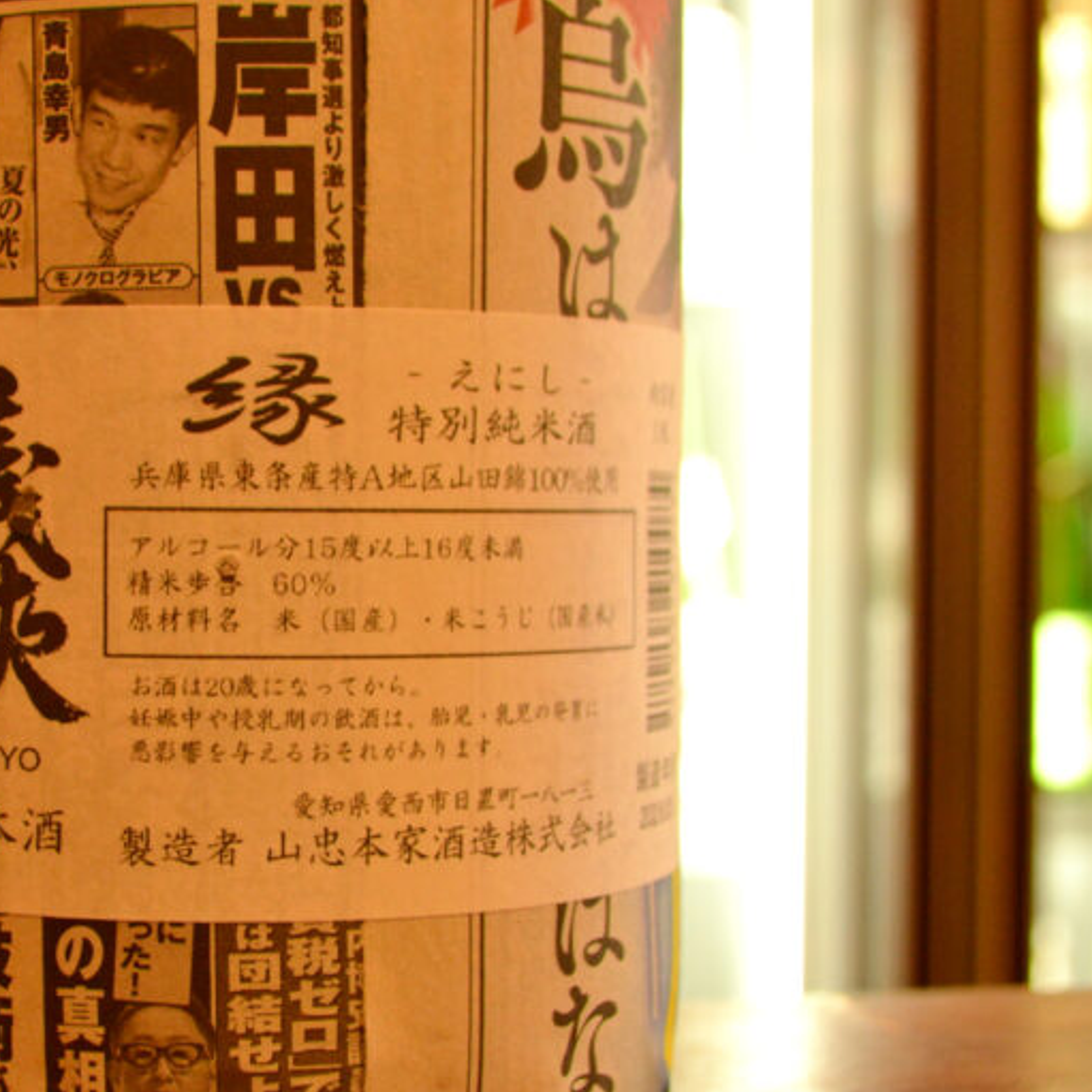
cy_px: 598
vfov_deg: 25.7
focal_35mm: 67
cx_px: 278
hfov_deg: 25.4
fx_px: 2391
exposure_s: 1/100
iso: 1600
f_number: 4.5
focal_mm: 28
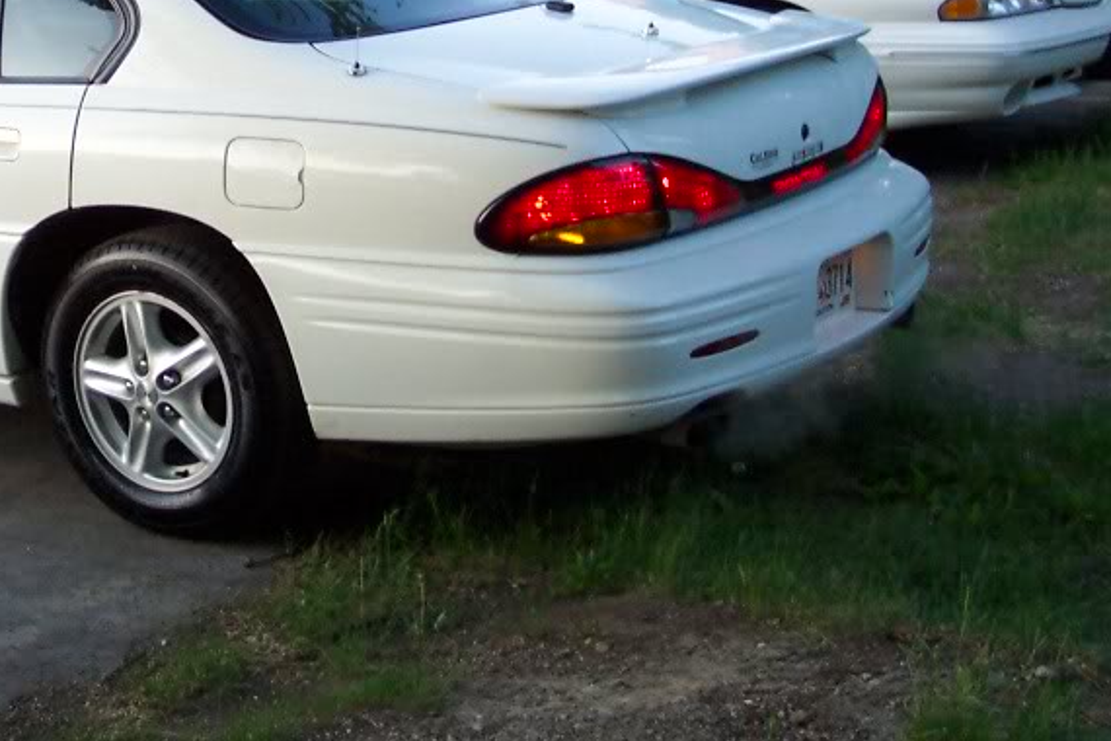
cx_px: 107
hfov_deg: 27.1
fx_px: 2222
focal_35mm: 72
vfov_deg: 18.8
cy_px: 166
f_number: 2.8
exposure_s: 1/45
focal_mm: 8
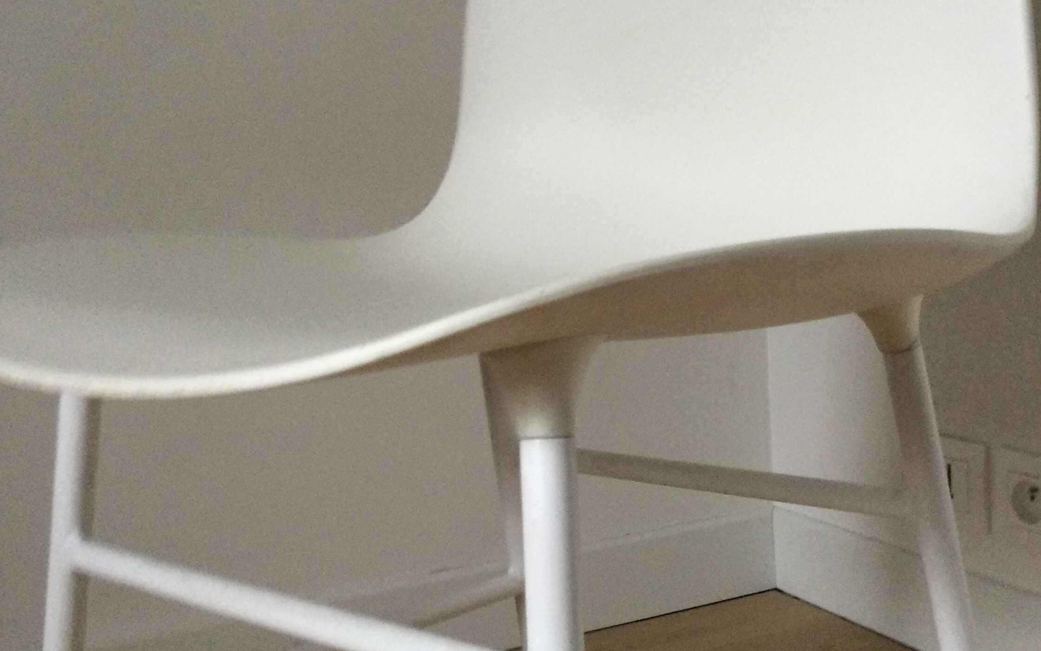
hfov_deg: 41.8
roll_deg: +5.9
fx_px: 1362
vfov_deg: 26.8
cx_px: 562
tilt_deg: -8.3
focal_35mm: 48
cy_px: 377
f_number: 2.4
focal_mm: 3.3
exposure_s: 1/33
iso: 125
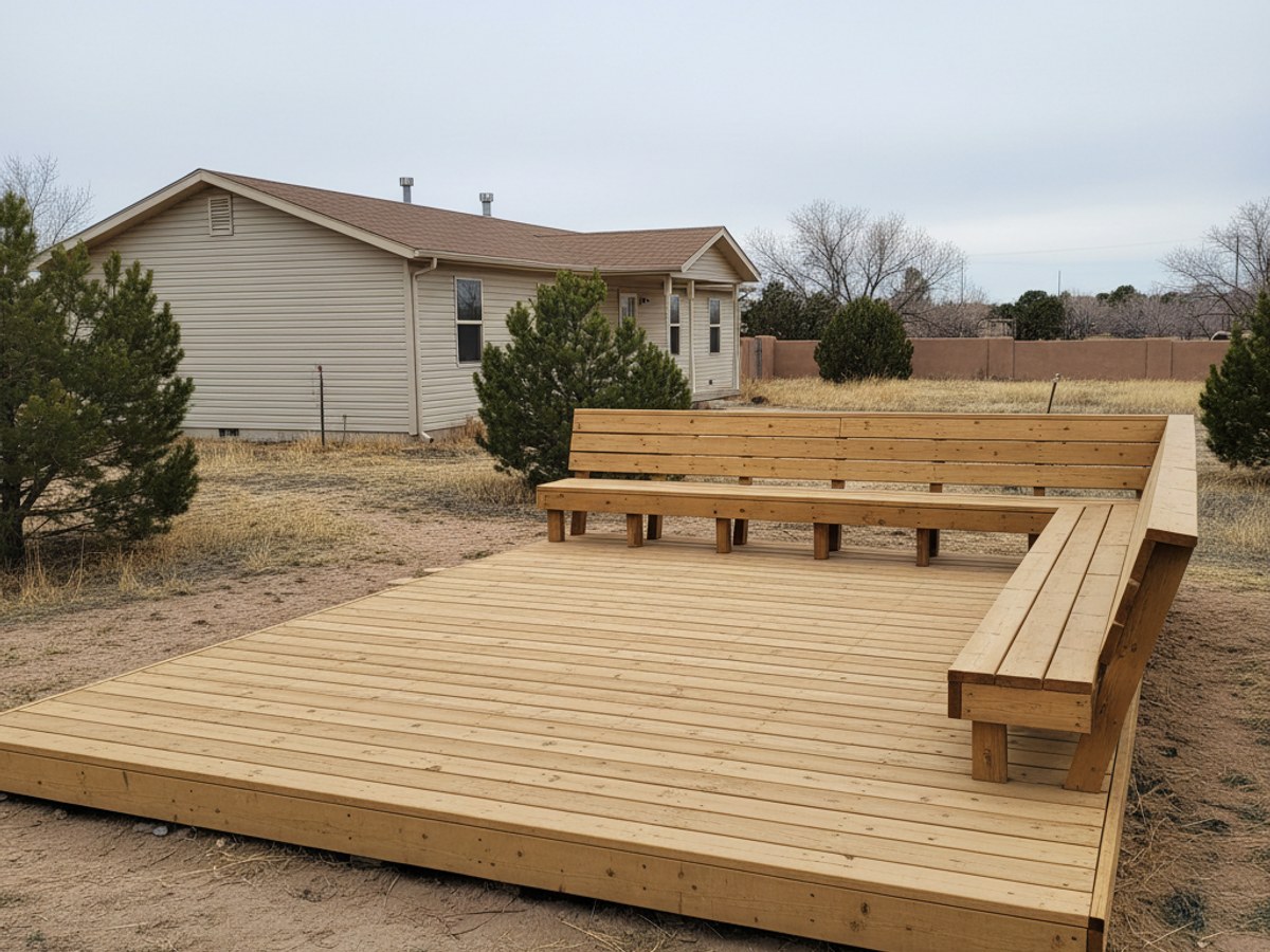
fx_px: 844
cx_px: 635
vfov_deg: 58.9
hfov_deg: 73.9
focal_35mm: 23
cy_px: 476
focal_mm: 6.4
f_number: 1.8
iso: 250
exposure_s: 1/1626
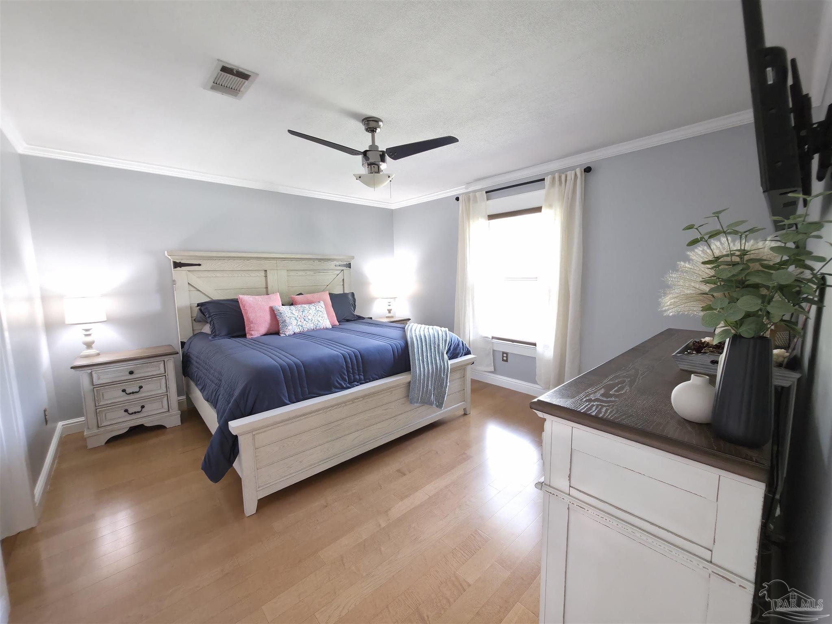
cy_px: 312
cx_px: 416
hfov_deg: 106.2
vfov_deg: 89.9
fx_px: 312
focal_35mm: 13
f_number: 1.9
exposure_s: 1/17.2
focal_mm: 2.2
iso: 160
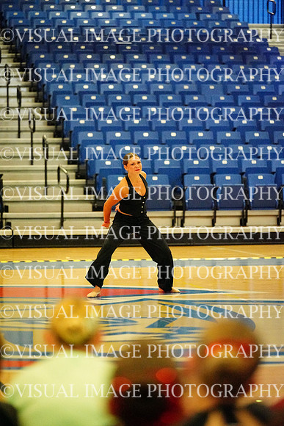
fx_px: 1774
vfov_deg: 13.7
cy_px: 213
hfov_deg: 9.2
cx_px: 142
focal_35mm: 150
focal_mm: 150
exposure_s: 1/1600
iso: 25600
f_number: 2.8
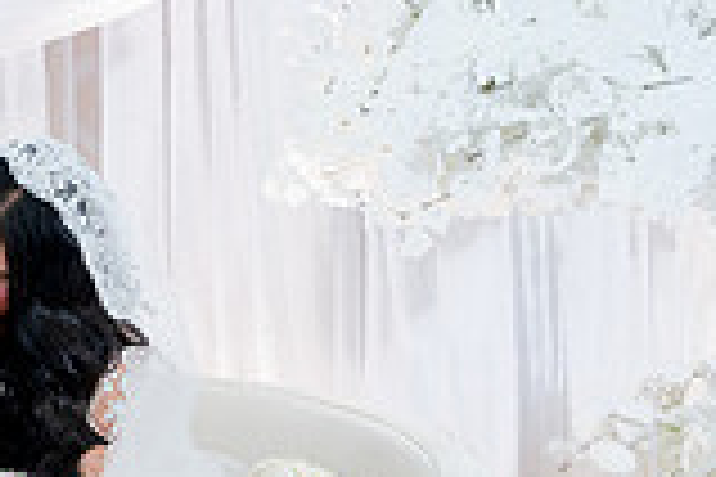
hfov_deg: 19.6
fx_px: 2029
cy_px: 439
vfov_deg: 13.3
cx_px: 41
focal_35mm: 102
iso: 800
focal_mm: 28
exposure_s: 1/160
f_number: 2.8
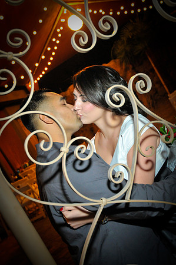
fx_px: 342
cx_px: 88
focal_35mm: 46
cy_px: 132
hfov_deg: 28.9
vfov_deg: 42.4
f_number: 4
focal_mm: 31
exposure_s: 1/50
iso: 1600
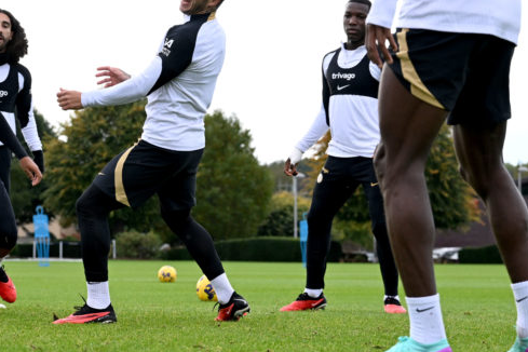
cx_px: 179
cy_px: 137
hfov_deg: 18.5
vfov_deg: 12.4
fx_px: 1613
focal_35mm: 110
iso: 500
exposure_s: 1/1000
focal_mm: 70
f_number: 4.5
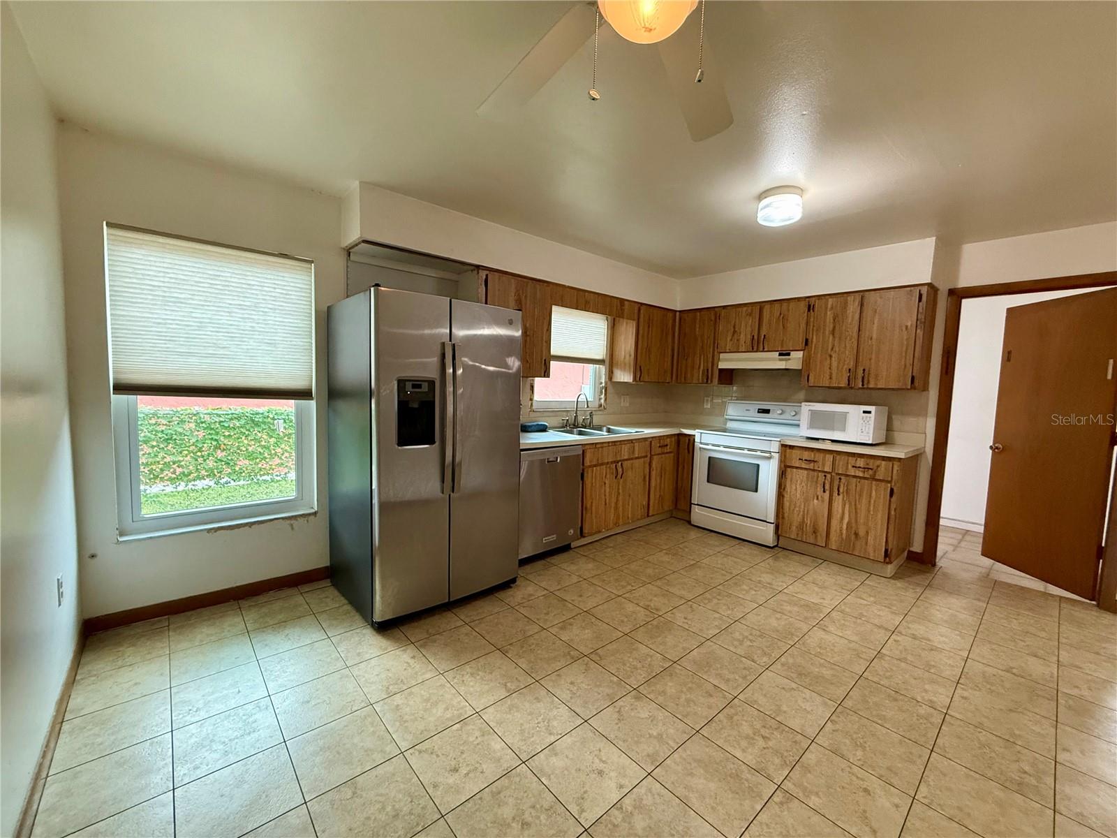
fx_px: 452
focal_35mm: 14
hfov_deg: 102.1
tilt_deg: -4.7
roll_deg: -2.0
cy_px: 419
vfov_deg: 85.7
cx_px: 558
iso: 500
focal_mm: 2.22
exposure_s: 1/60
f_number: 2.2
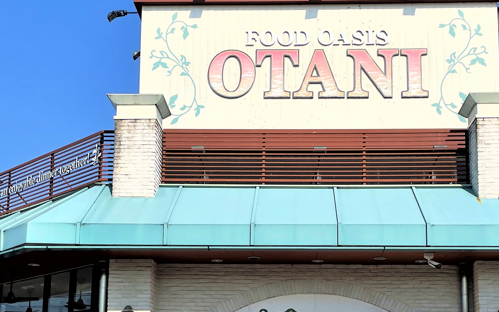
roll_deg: +0.1
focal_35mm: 60
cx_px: 258
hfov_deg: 34.0
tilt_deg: +6.0
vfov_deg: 21.3
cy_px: 259
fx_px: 816
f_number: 1.6
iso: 32
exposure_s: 1/6494
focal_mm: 4.2
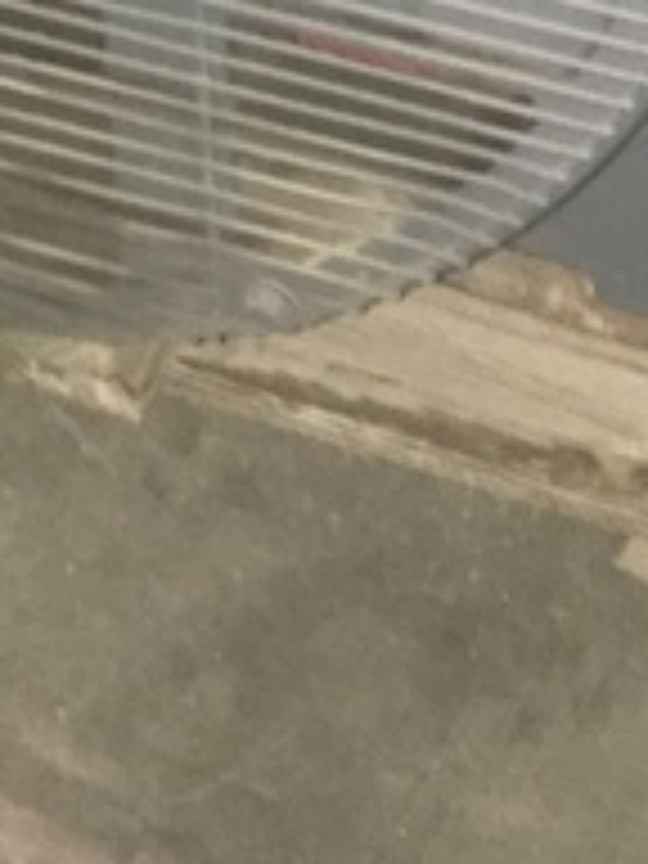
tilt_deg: -24.5
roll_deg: +1.8
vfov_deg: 13.9
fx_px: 3020
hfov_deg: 12.2
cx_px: 94
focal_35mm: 121
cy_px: -850
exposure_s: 1/16
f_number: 2.2
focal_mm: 4.15
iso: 200
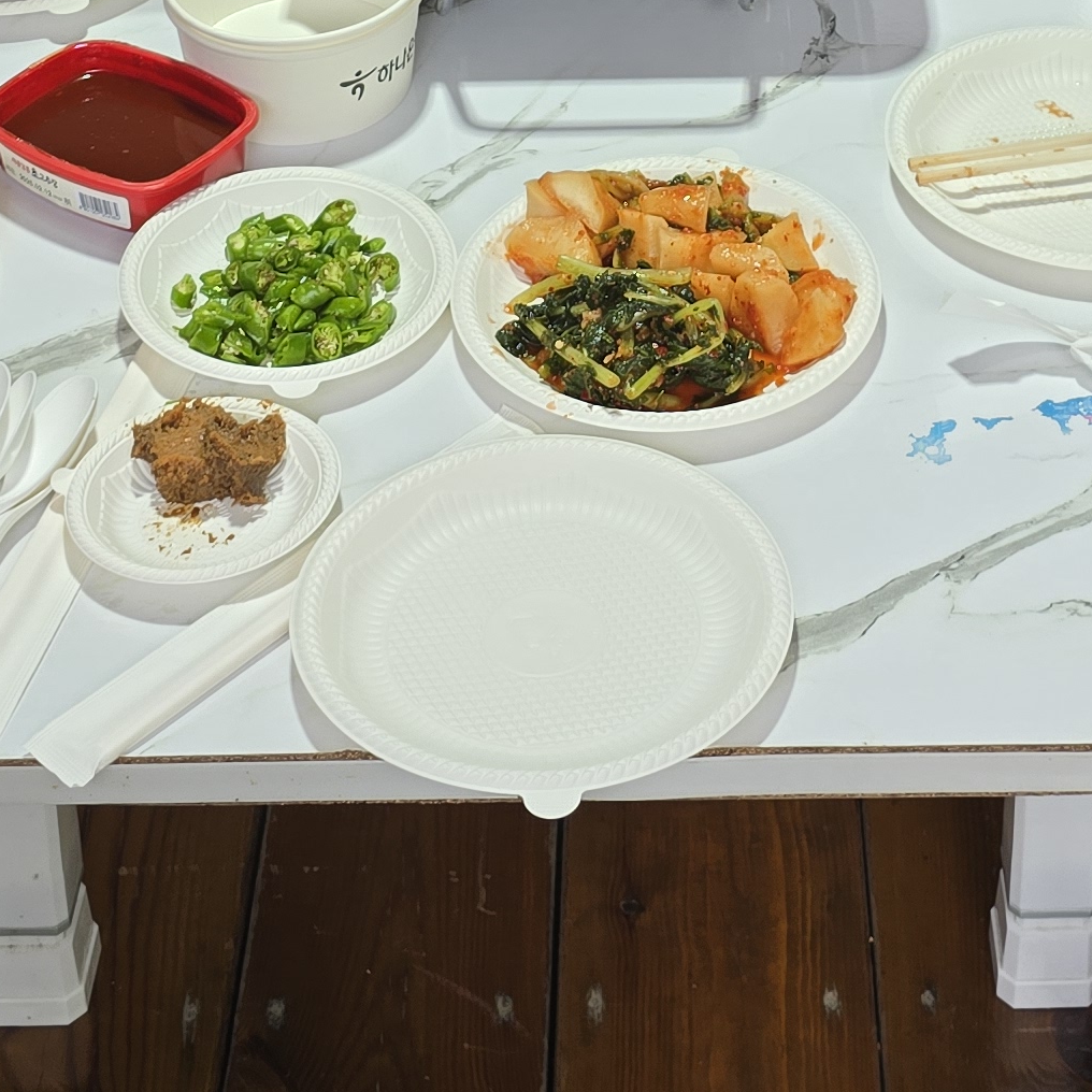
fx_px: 2855
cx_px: 763
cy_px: -351
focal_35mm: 80
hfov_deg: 21.5
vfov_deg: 19.8
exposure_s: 1/120
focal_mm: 6.3
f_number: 1.7
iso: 32
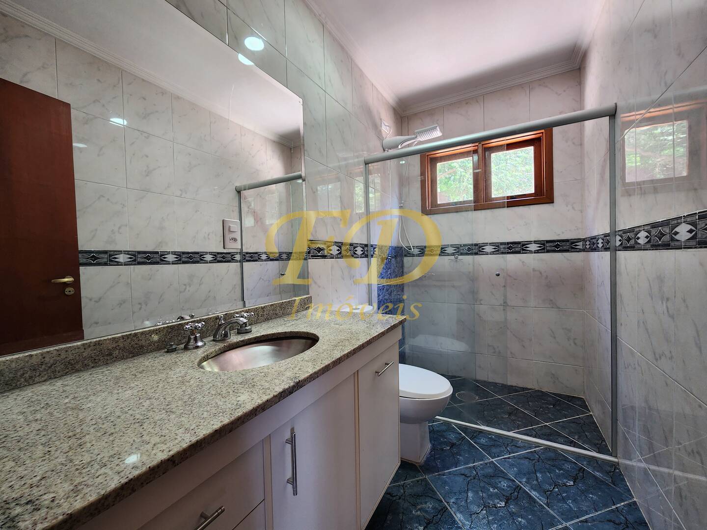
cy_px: 265
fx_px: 266
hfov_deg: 106.2
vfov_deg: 89.9
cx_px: 354
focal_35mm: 13
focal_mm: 2.2
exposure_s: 1/60
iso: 125
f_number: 2.2
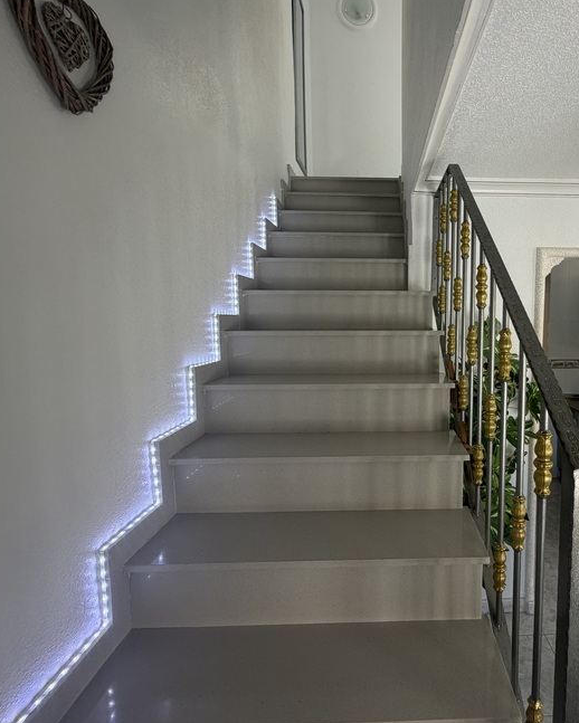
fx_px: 407
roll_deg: +0.8
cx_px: 404
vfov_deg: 83.3
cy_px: 353
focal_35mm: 19
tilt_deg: -5.6
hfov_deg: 68.1
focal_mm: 2.22
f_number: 2.2
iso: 64
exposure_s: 1/121
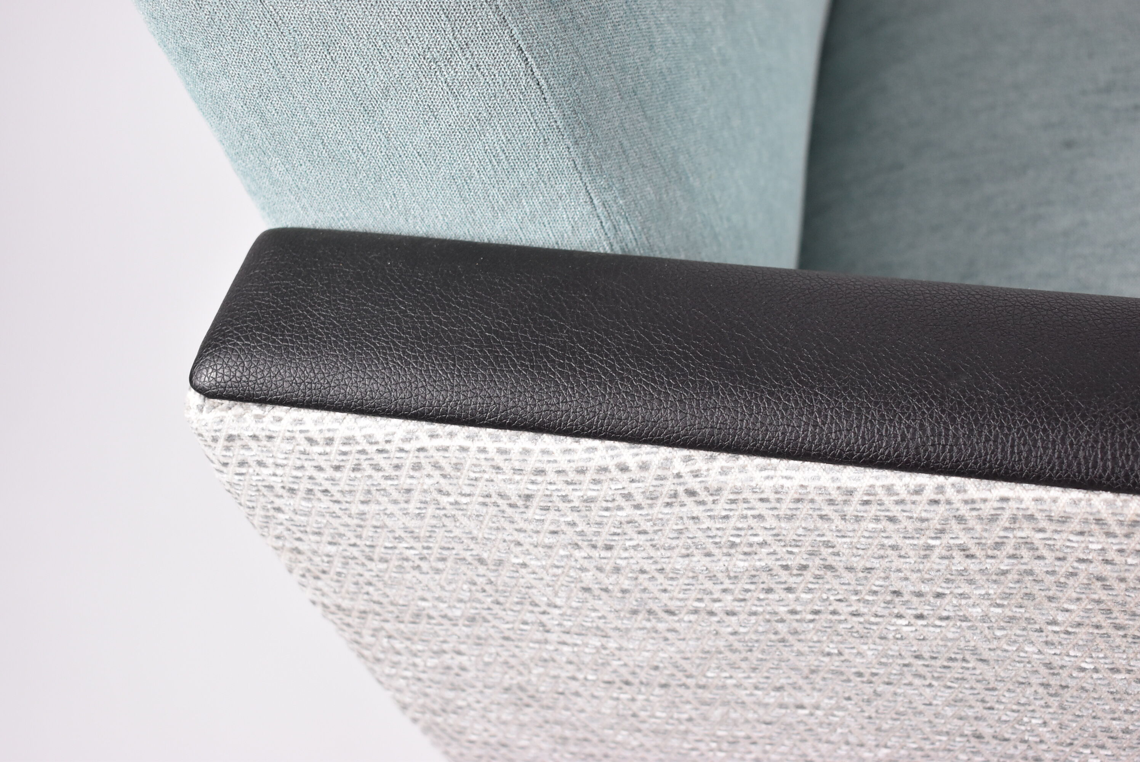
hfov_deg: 35.0
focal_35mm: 57
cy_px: 381
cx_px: 570
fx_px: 1806
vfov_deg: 23.8
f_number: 4.8
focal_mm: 38
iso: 1400
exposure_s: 1/125
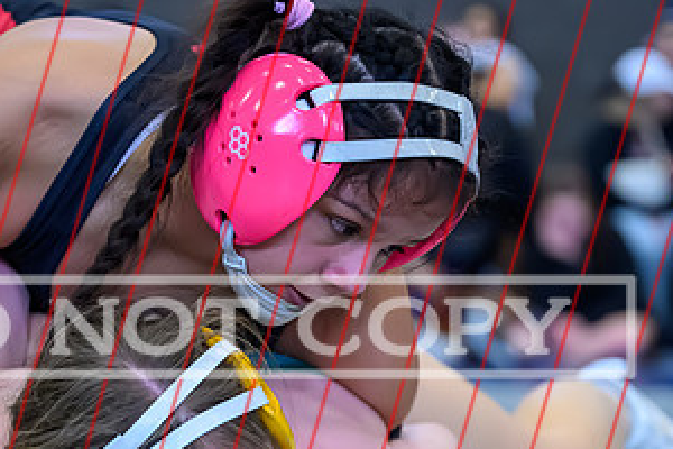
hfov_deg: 12.9
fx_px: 2972
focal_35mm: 159
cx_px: 235
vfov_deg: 8.6
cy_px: 418
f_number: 2.8
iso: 6400
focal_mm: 70
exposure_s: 1/640
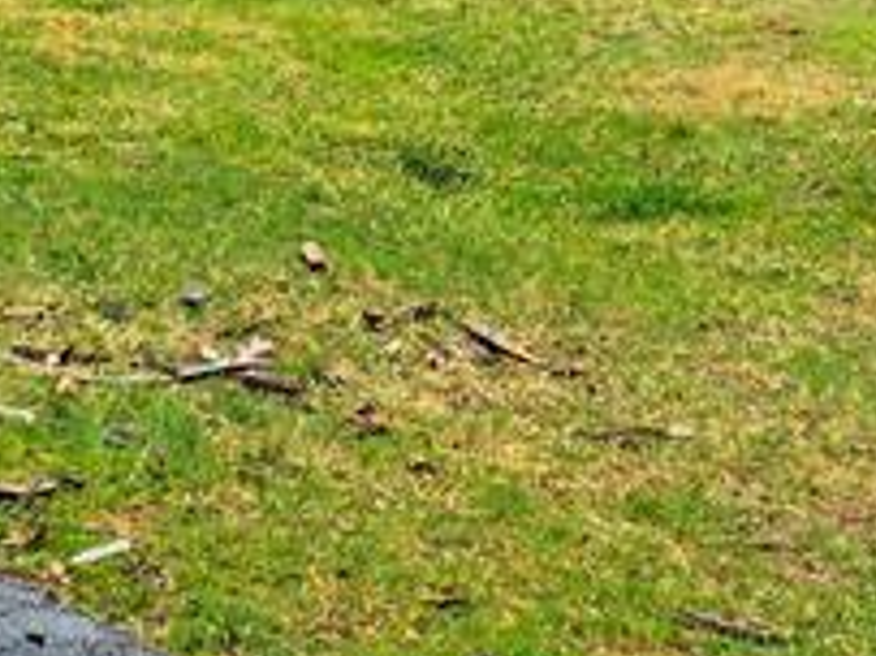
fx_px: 2934
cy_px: -453
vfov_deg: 11.9
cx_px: 514
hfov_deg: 17.0
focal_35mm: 116
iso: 12
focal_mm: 6.3
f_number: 1.7
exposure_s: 1/312
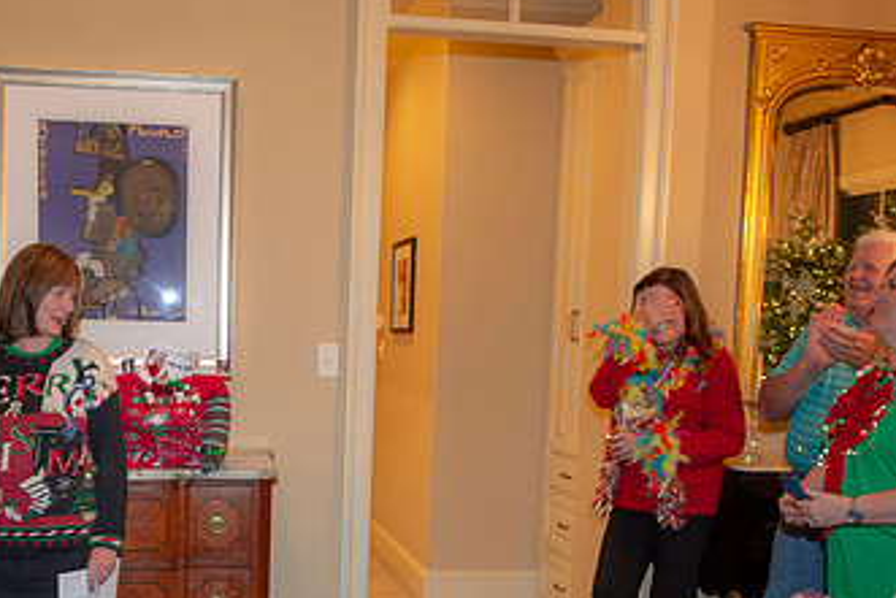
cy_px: 457
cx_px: 295
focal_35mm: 42
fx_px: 1046
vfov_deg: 31.3
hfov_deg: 45.6
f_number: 3.5
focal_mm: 24
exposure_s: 1/60
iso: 800
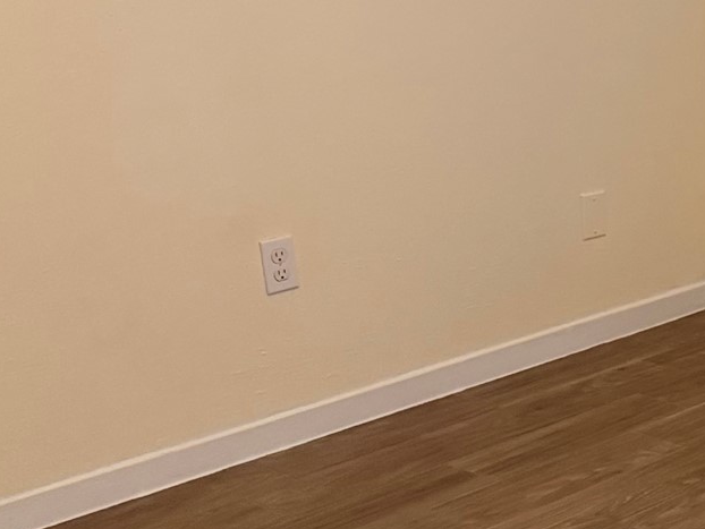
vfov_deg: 18.7
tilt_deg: -15.3
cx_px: 1038
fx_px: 1610
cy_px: 254
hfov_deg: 21.1
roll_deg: +1.3
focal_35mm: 79
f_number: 1.78
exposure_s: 1/60
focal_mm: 6.76
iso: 640
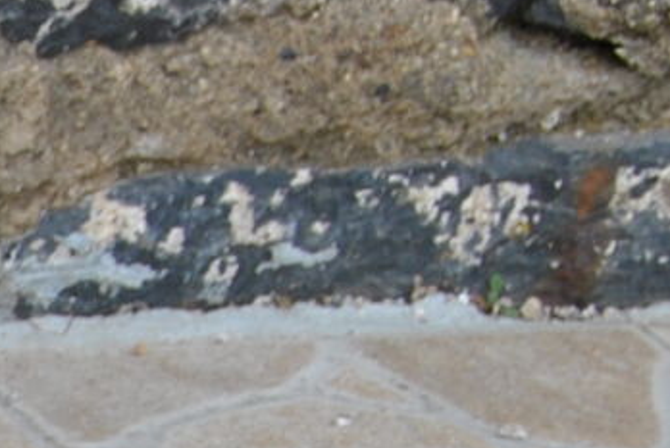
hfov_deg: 8.5
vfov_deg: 6.1
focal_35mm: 217
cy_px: 1102
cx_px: -1070
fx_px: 4044
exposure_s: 1/200
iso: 100
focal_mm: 26
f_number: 7.1
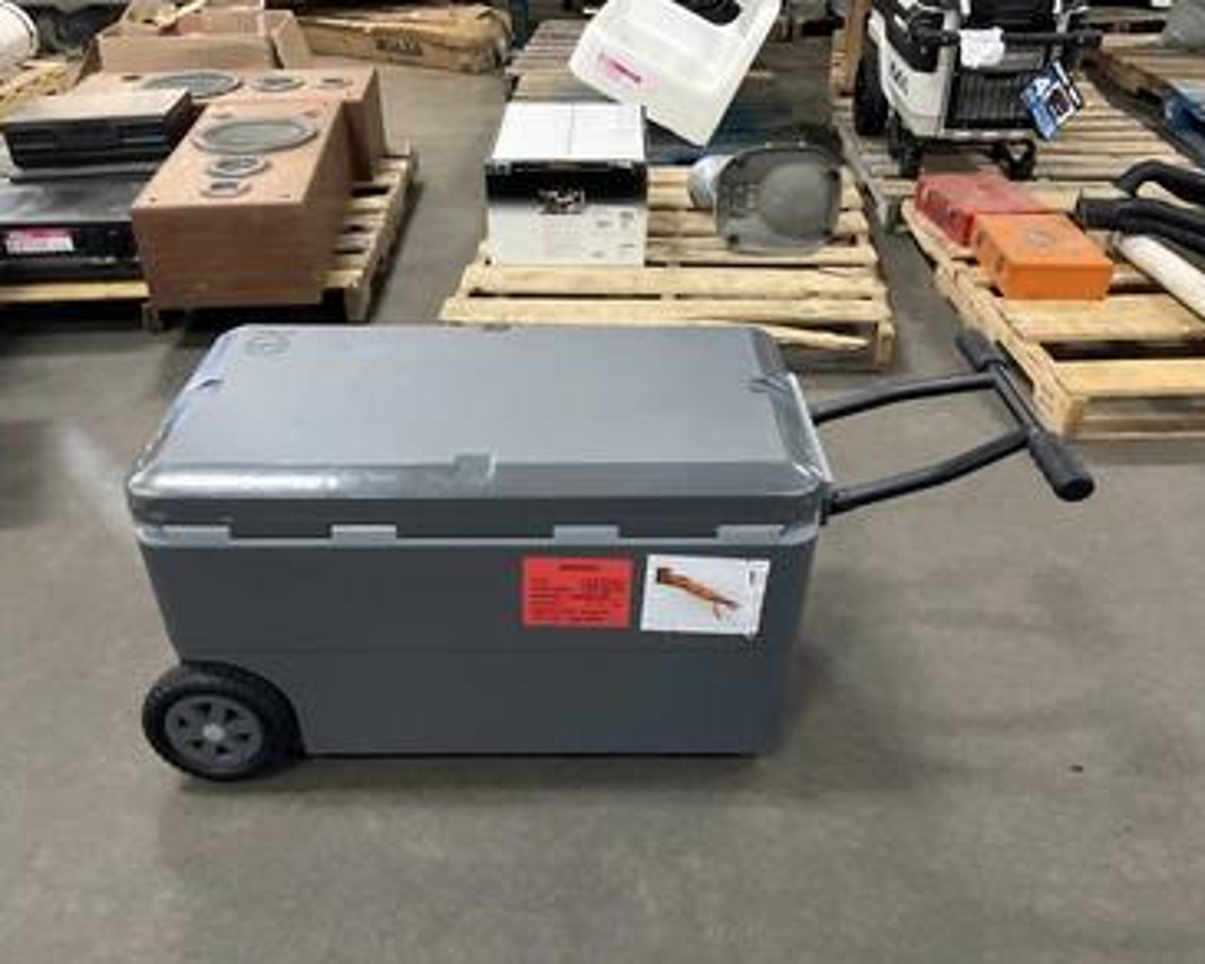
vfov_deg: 47.1
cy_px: 492
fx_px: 1106
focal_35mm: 31
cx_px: 581
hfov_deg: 57.2
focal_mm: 3
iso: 200
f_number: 1.8
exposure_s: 1/40
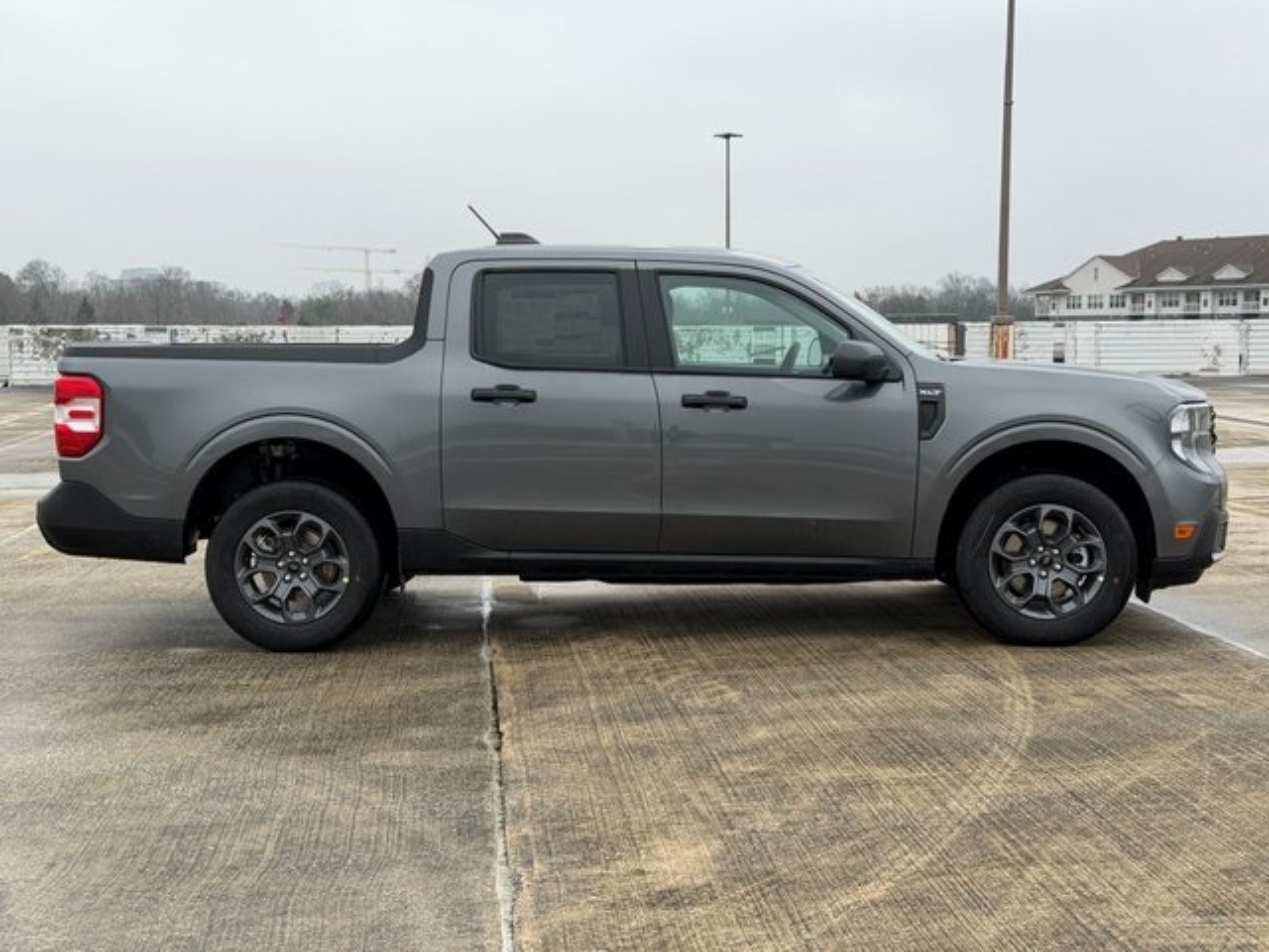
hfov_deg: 39.7
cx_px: 634
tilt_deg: -5.0
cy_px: 476
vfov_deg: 30.3
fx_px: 1760
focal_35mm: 48
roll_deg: +0.3
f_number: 1.78
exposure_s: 1/3891
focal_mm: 6.76
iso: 64
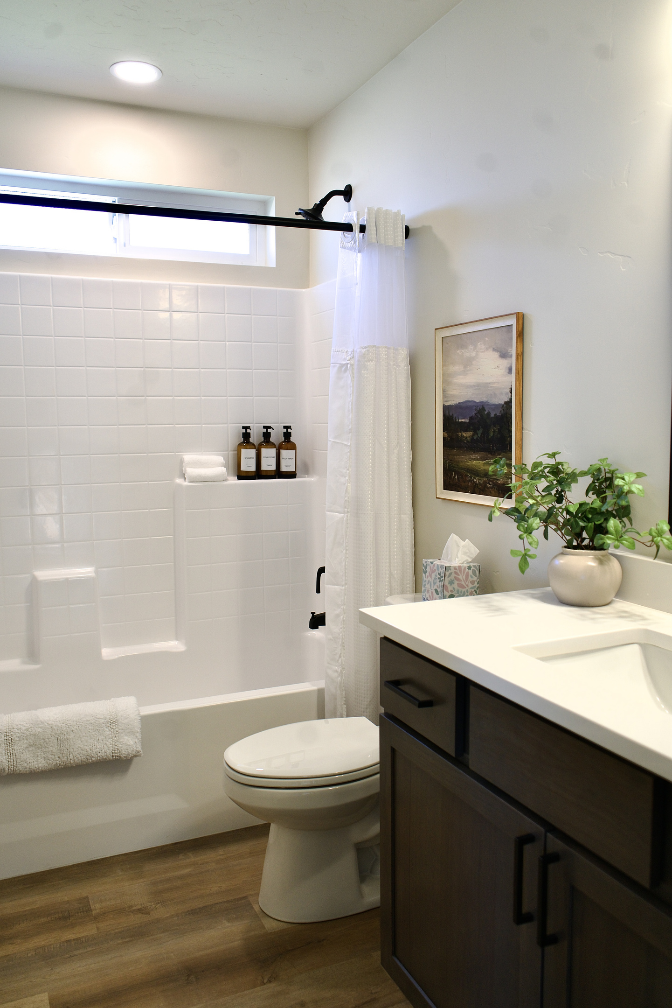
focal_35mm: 29
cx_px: 336
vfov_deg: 63.6
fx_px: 812
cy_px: 504
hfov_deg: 45.0
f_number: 4
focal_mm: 29
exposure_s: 1/160
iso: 500
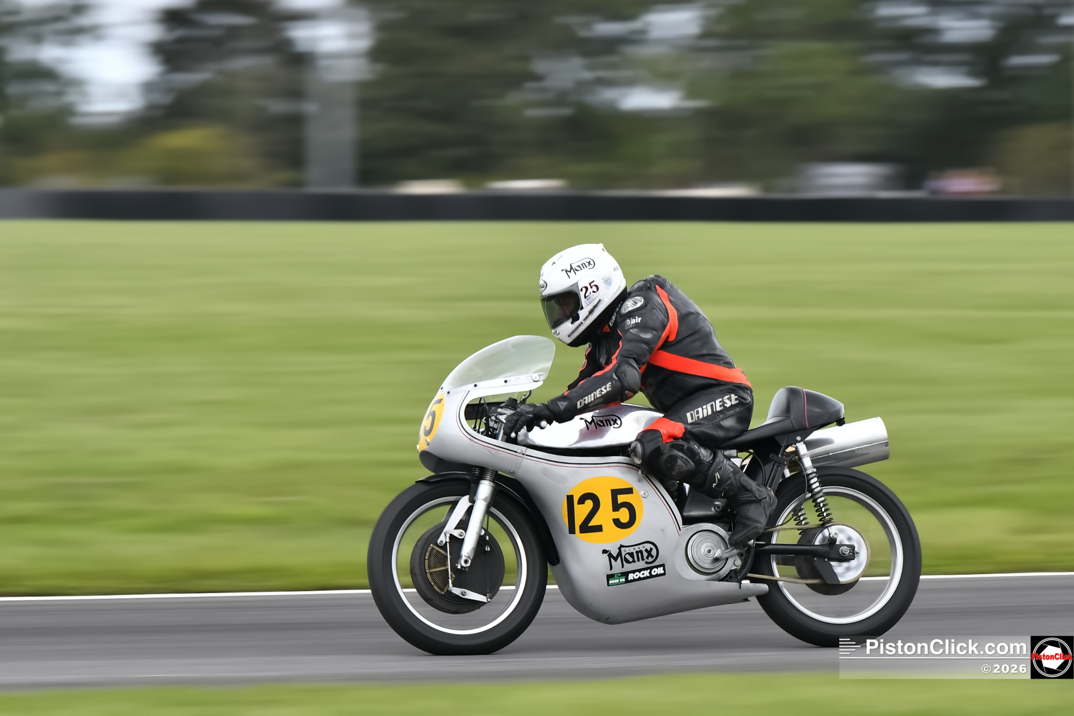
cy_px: 358
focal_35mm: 240
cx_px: 537
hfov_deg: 8.6
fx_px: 7159
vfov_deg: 5.7
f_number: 5.6
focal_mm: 160
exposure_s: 1/160
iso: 280
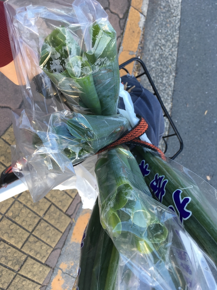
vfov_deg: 61.7
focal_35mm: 29
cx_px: 108
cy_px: 145
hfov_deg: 48.2
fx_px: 242
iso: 25
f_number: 2.2
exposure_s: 1/120
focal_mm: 4.15
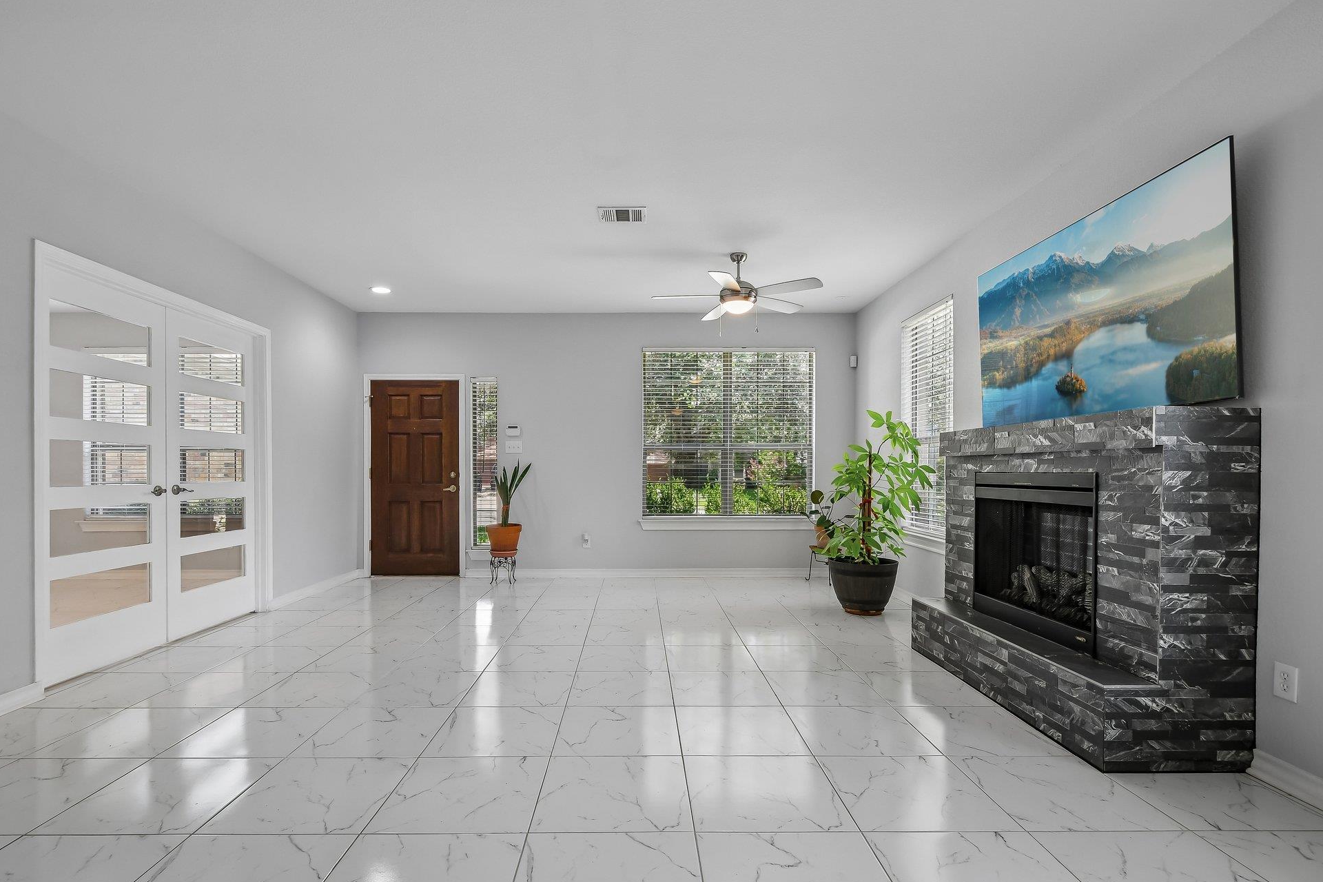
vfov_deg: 73.7
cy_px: 430
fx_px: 588
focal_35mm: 16
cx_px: 644
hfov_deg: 96.7
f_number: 8
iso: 400
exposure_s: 1/30
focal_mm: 10
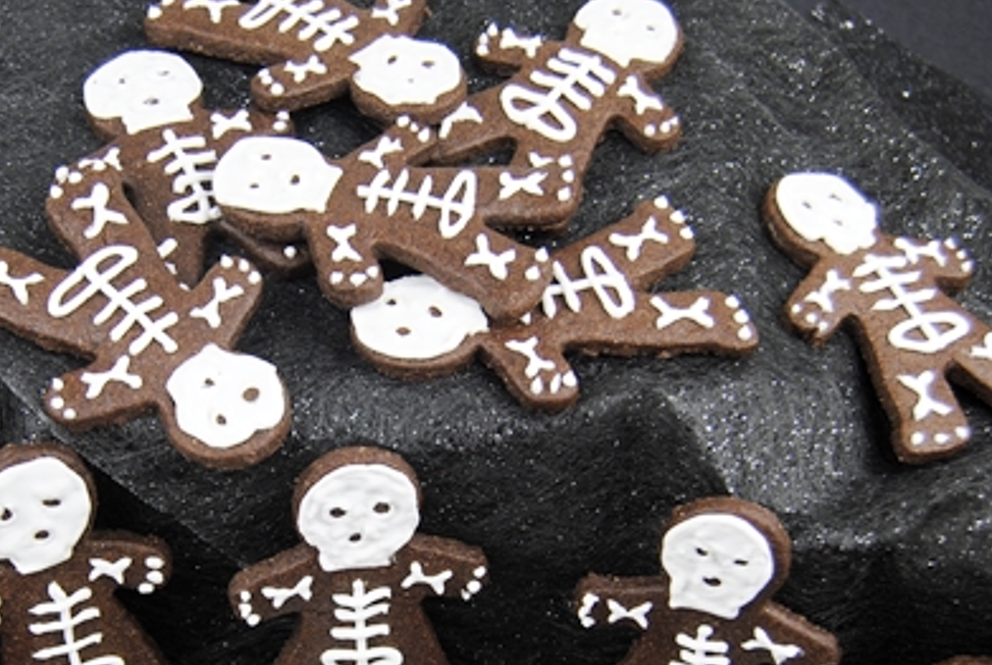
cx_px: 343
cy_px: 472
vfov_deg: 19.7
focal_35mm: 69
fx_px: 1904
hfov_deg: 29.0
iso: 200
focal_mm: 30
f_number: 5
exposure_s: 1/100
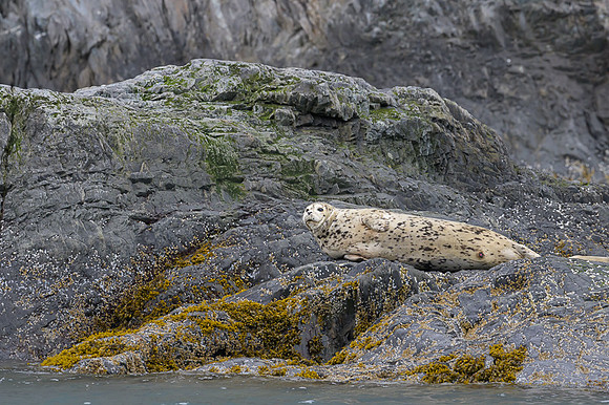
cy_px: 128
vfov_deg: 1.8
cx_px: 276
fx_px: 12969
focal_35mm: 767
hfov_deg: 2.7
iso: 800
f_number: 7.1
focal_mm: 560
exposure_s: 1/1250
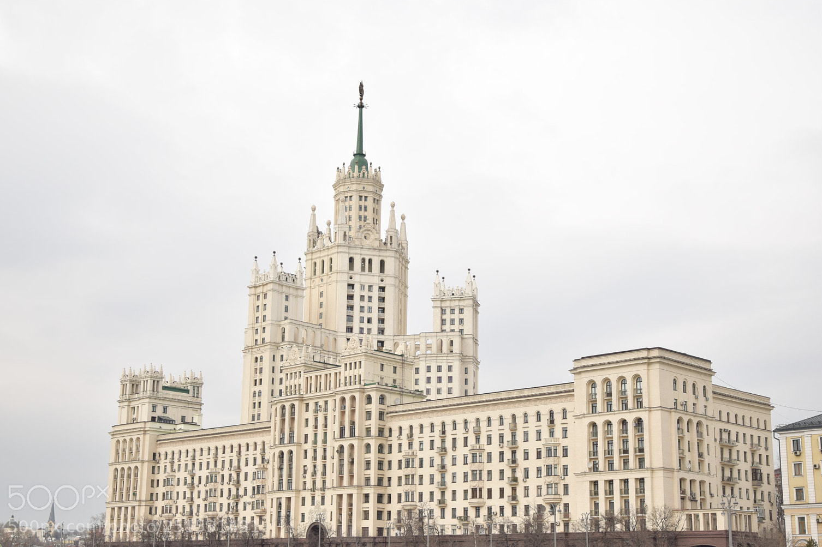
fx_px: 1164
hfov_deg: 38.9
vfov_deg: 26.5
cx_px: 410
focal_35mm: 51
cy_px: 279
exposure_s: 1/250
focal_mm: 32
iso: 100
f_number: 4.2
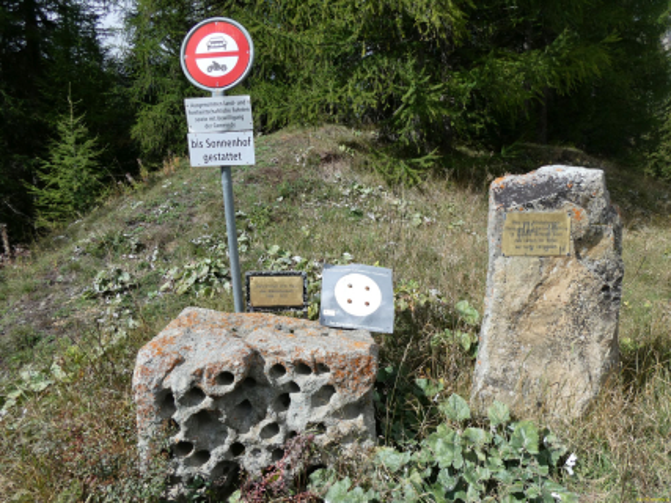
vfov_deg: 56.8
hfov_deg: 71.6
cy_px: 252
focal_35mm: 24
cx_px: 336
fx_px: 465
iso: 80
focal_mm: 4.3
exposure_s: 1/1000
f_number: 3.3
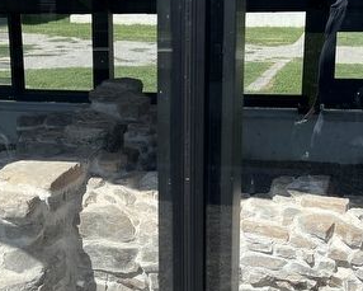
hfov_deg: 26.5
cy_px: 179
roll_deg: +1.8
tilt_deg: -12.9
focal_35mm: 71
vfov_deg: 21.5
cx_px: 108
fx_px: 763
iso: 50
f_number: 1.5
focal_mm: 5.7
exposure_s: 1/4115
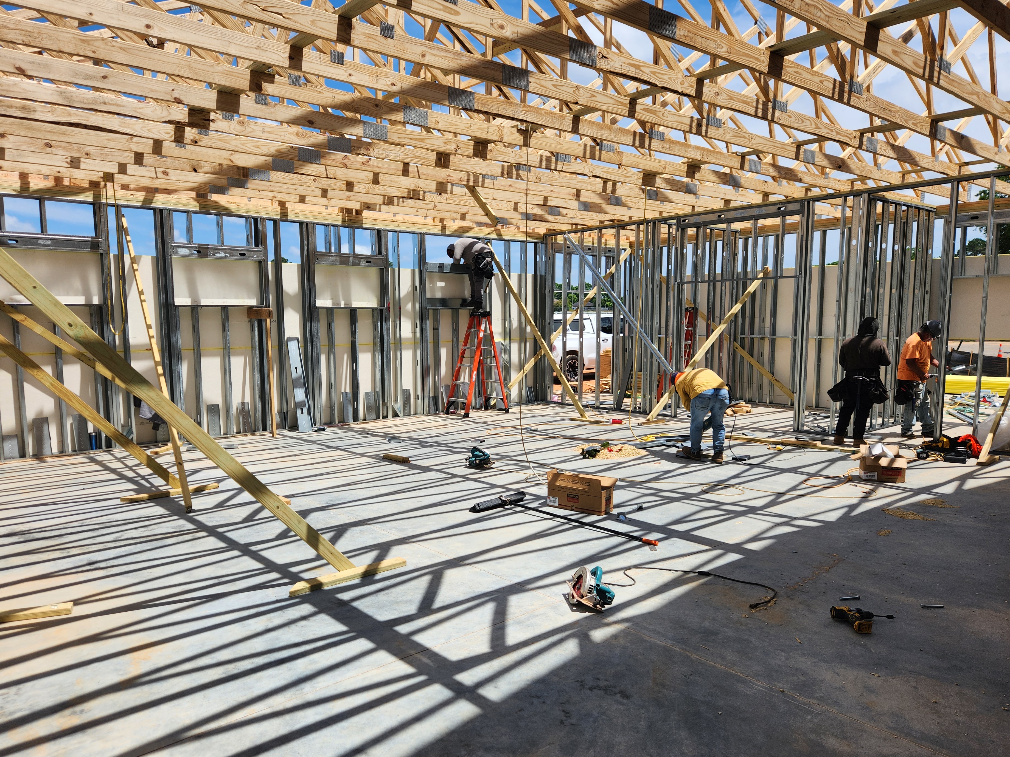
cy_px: 393
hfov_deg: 69.3
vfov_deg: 54.9
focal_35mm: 25
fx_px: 729
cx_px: 465
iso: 20
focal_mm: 5.4
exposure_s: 1/1946
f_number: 1.8
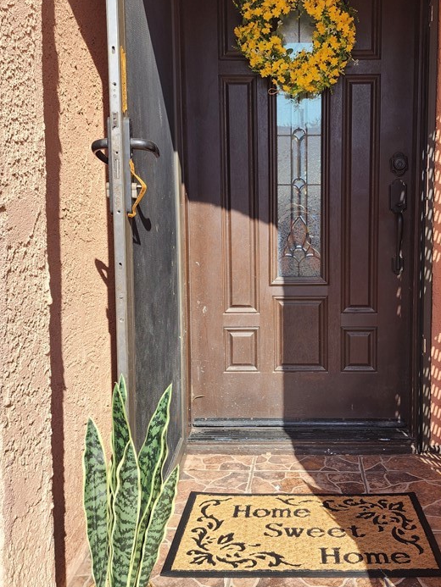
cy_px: 275
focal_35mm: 34
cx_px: 299
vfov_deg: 53.9
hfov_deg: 41.2
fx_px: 577
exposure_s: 1/439
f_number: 1.8
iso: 12
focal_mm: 6.4
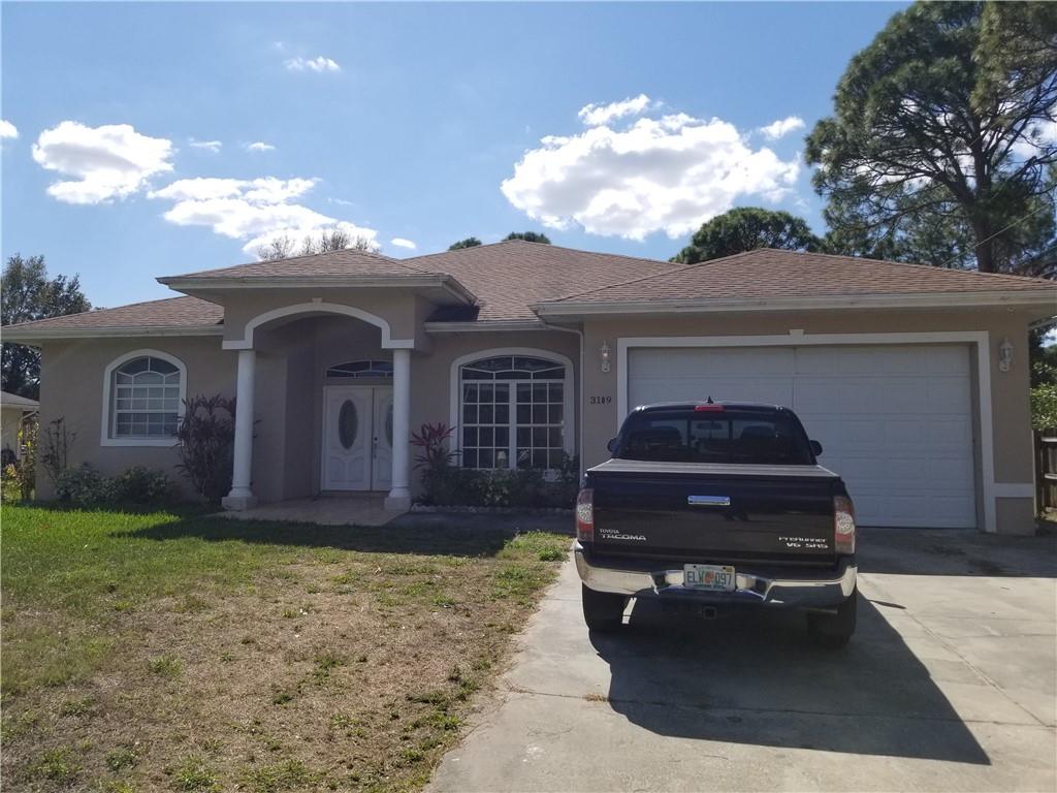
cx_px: 528
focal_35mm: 26
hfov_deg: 67.3
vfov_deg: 53.1
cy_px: 396
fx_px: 794
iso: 50
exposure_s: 1/3392
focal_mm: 4.25
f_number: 1.7
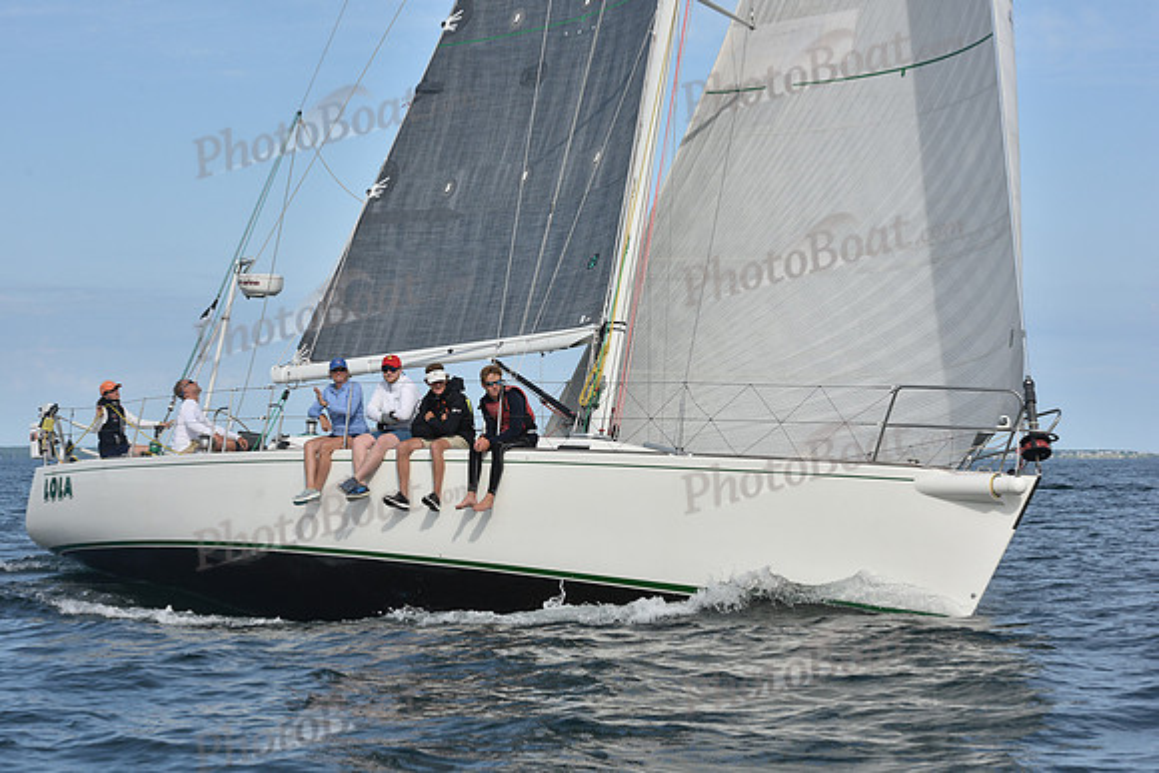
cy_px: 386
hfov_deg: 23.6
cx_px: 580
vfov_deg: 15.9
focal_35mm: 86
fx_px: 2769
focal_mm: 86
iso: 320
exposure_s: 1/1000
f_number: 9
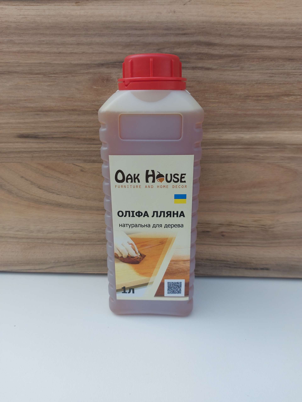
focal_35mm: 24
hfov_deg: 56.8
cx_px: 151
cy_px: 201
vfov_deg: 71.6
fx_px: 279
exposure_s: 1/569
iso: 32
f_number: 1.8
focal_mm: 5.23
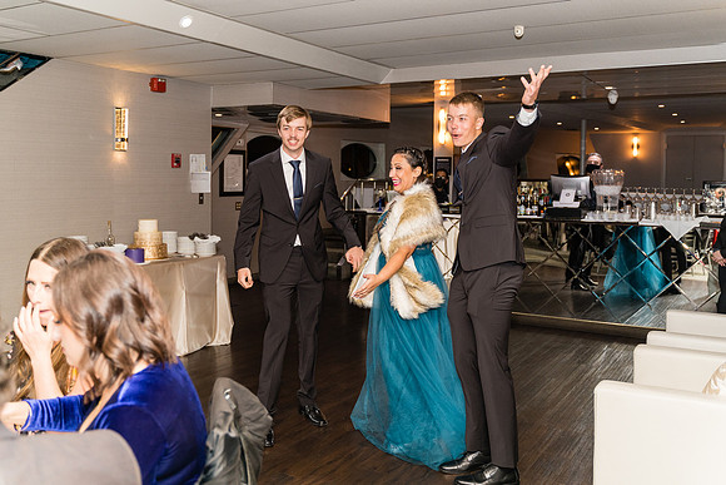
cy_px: 203
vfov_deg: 37.8
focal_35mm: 35
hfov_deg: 54.5
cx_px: 363
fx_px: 705
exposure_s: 1/250
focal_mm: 30
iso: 1000
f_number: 2.8
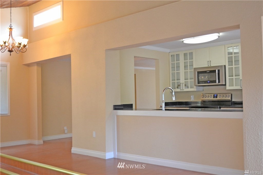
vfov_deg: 34.2
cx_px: 132
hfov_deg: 49.6
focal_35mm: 39
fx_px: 285
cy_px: 88
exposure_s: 1/60
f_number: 4.2
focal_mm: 26
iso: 1600
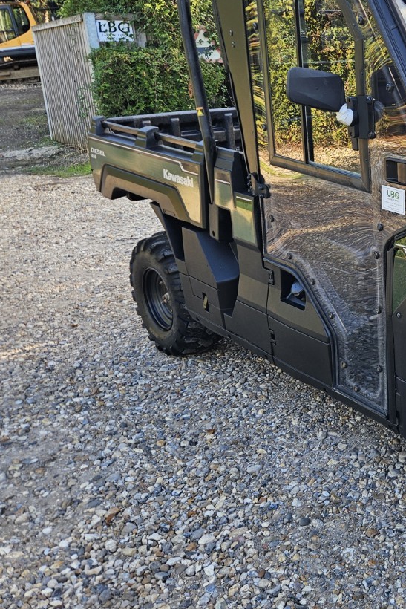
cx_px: 451
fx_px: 710
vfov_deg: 46.2
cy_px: 250
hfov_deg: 28.8
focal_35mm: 42
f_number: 1.8
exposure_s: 1/121
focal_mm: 5.4
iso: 25
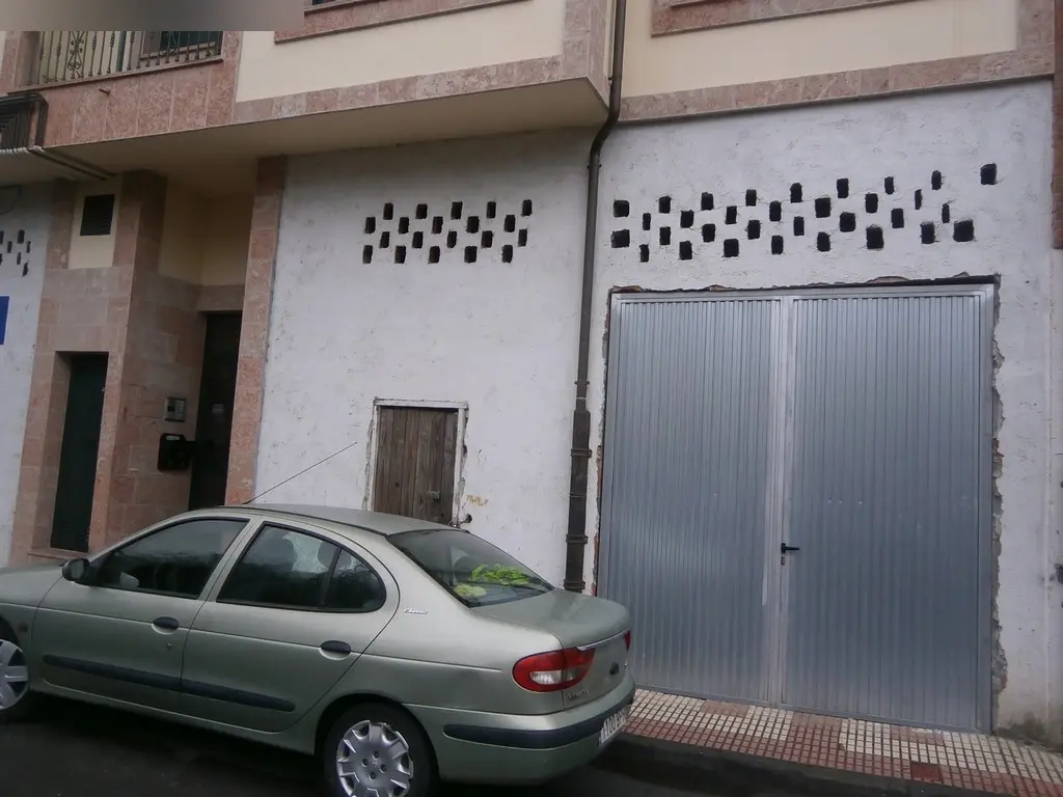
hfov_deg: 67.3
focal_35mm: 26
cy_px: 398
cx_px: 532
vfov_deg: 53.1
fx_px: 798
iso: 80
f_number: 2.8
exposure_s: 1/250
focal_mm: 4.7
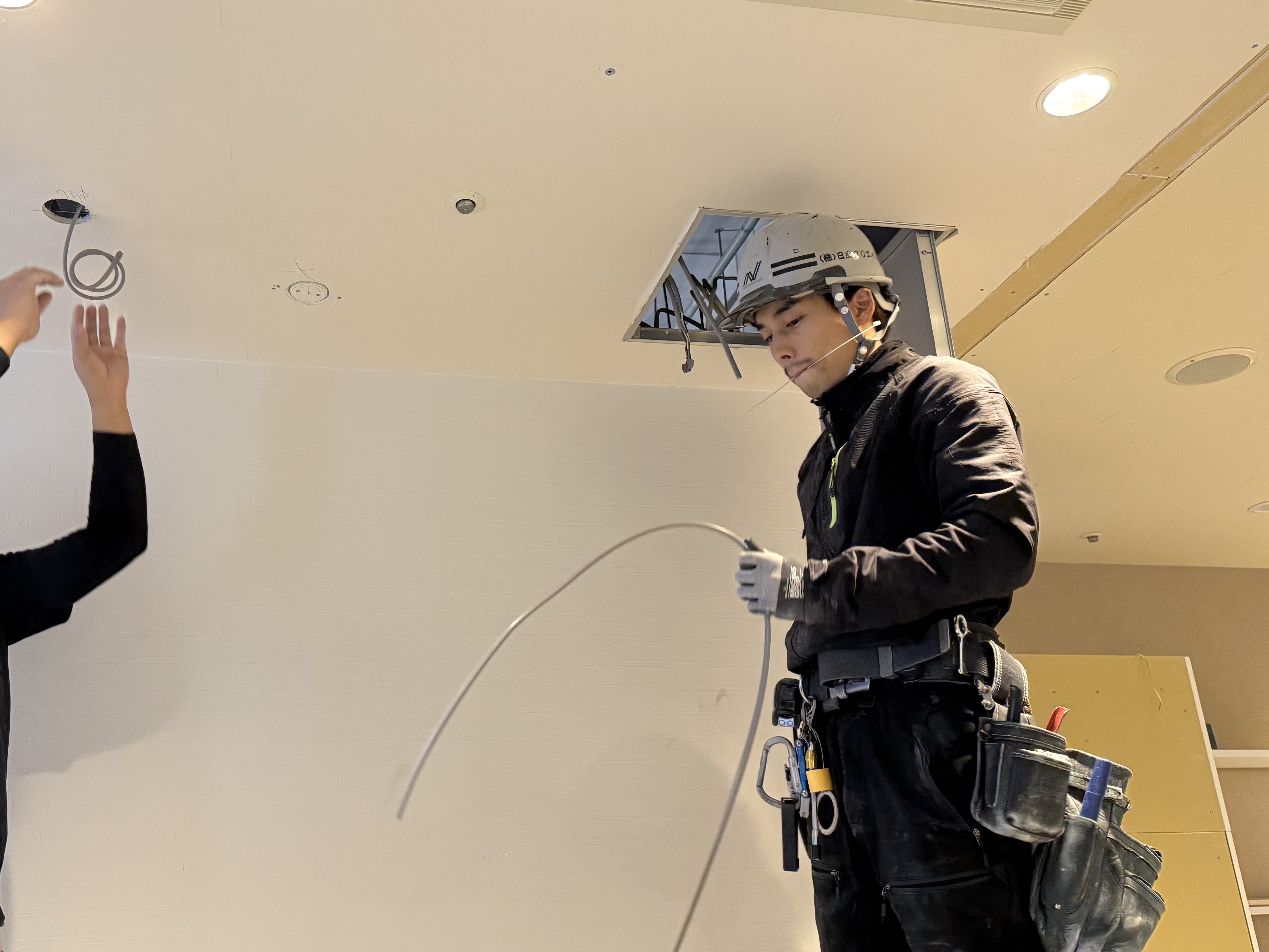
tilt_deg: +20.8
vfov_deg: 45.4
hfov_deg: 57.7
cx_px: 481
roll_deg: +1.5
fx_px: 1137
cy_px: 497
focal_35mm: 31
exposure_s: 1/60
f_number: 1.78
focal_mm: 6.76
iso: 250
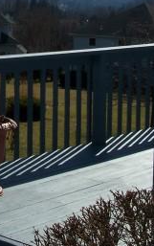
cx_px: 21
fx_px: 677
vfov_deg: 20.4
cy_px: 55
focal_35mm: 101
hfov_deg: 12.9
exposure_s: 1/500
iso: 80
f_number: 8
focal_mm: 6.3
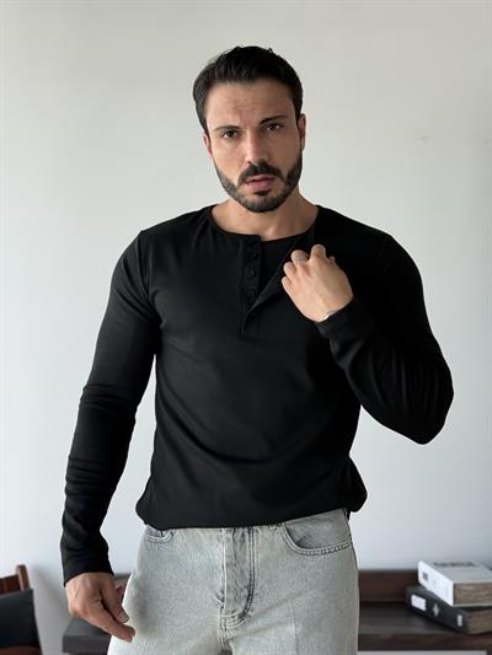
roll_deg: +0.1
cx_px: 246
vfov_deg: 39.6
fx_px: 909
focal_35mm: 48
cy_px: 328
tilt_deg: +2.0
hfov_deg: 30.3
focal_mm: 6.76
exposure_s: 1/260
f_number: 1.78
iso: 64
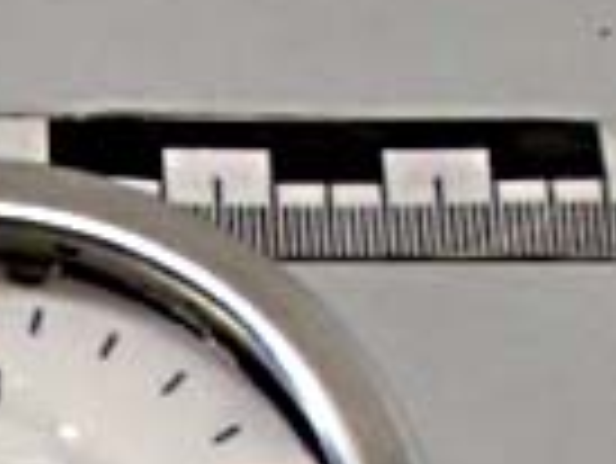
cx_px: 72
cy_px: 797
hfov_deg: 14.9
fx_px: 2333
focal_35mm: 131
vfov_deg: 10.7
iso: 1600
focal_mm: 5
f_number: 3.9
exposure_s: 1/160
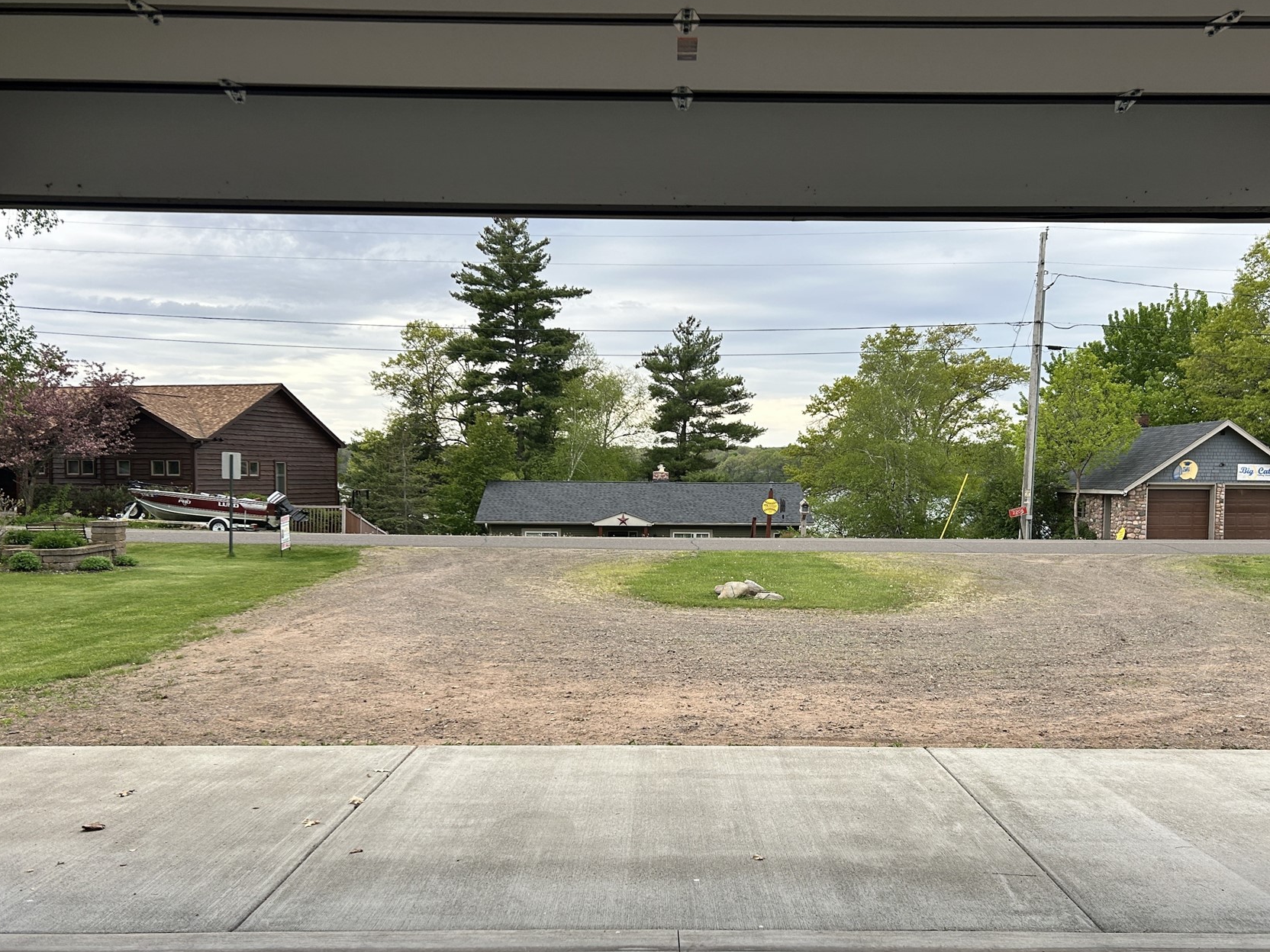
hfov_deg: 56.7
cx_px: 688
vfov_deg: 44.0
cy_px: 550
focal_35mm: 32
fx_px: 1174
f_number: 1.5
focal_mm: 5.7
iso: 50
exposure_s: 1/1645
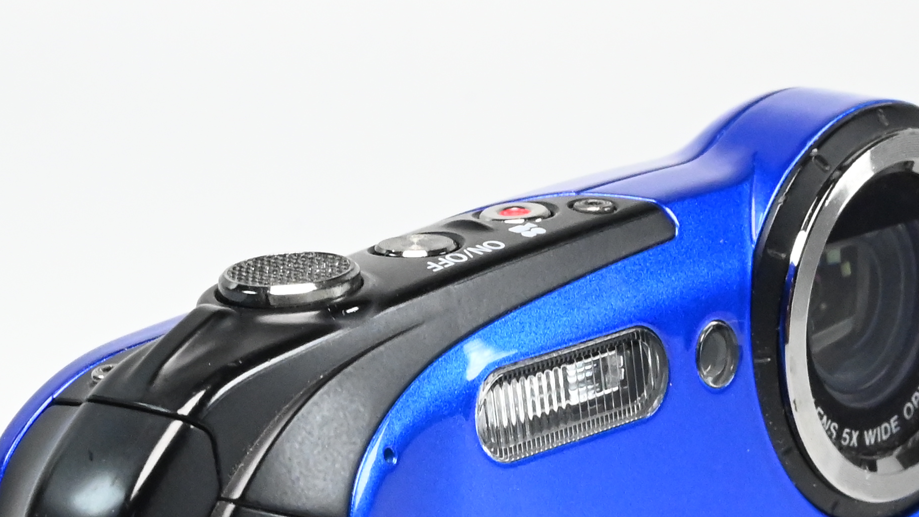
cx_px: 556
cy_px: 670
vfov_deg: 7.0
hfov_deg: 12.5
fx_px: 4191
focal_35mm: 172
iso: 5000
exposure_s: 1/200
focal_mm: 50
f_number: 20
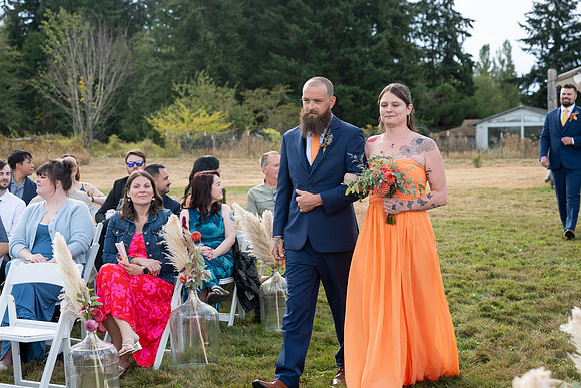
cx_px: 290
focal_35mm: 59
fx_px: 952
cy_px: 194
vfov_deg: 23.0
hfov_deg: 33.9
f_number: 4.5
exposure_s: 1/800
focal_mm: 59
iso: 400
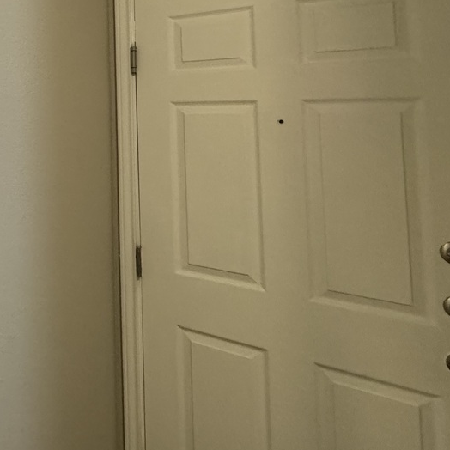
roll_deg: -0.8
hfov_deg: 33.0
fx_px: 500
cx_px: -159
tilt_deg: +4.1
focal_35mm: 34
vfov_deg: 45.9
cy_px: 88
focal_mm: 2.22
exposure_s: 1/120
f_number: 2.2
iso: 320
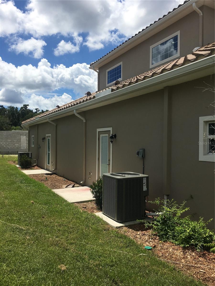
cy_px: 143
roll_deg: -1.3
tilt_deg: +0.8
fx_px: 240
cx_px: 108
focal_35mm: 29
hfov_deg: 48.2
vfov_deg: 61.7
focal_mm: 4.15
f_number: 2.2
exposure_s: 1/2564
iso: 25
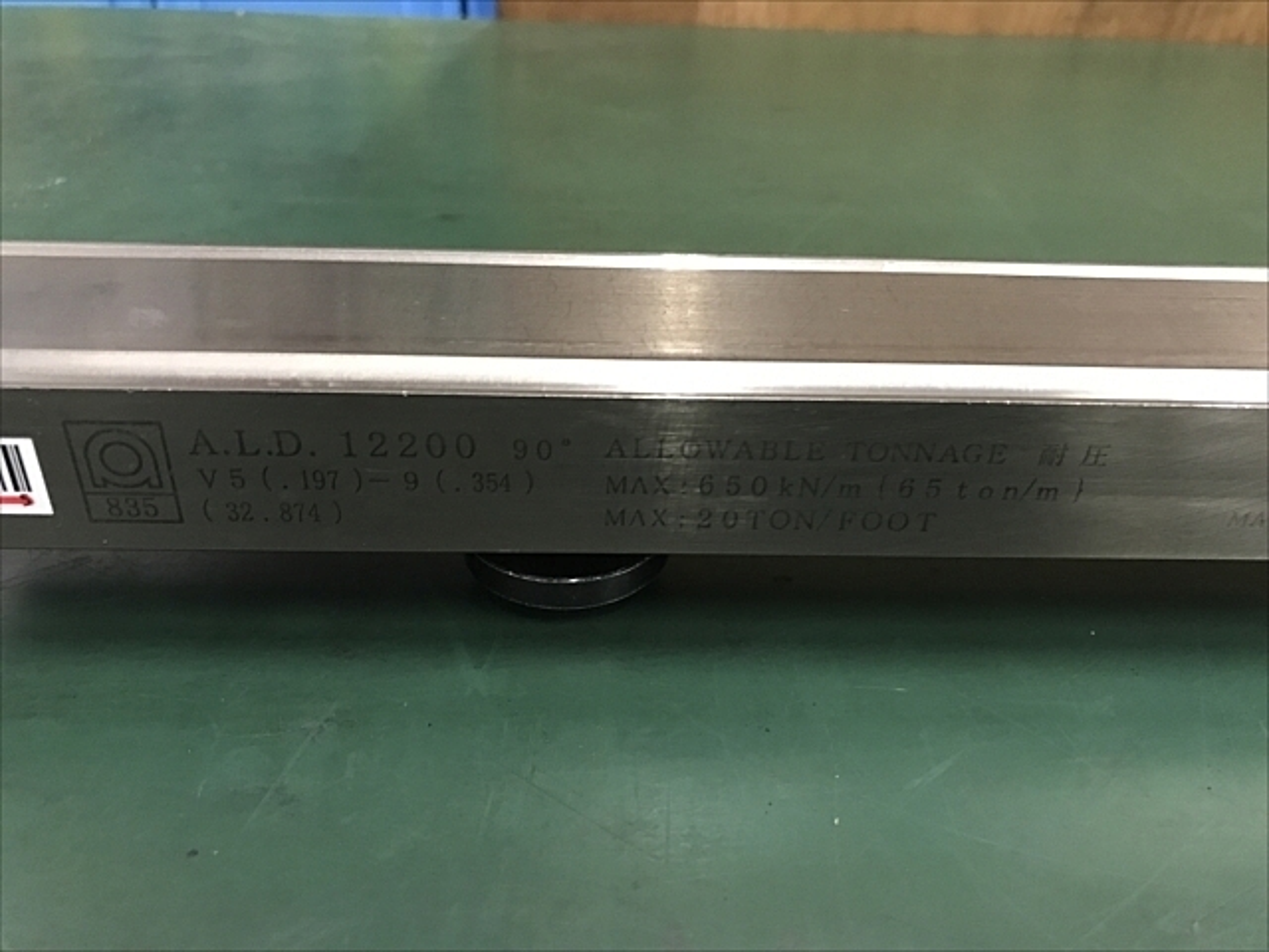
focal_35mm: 28
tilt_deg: -33.4
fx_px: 1026
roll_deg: -2.8
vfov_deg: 49.7
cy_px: 476
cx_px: 634
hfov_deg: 63.4
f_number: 1.8
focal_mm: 3.99
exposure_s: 1/15
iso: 100
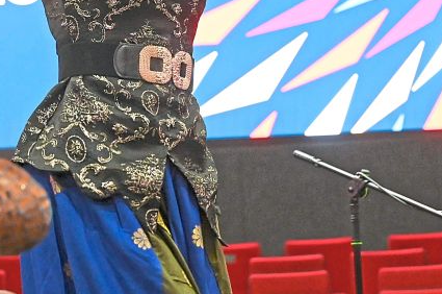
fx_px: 2256
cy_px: 40
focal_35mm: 184
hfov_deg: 11.2
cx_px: 121
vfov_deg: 7.4
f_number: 4
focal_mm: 63
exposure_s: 1/80
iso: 3200
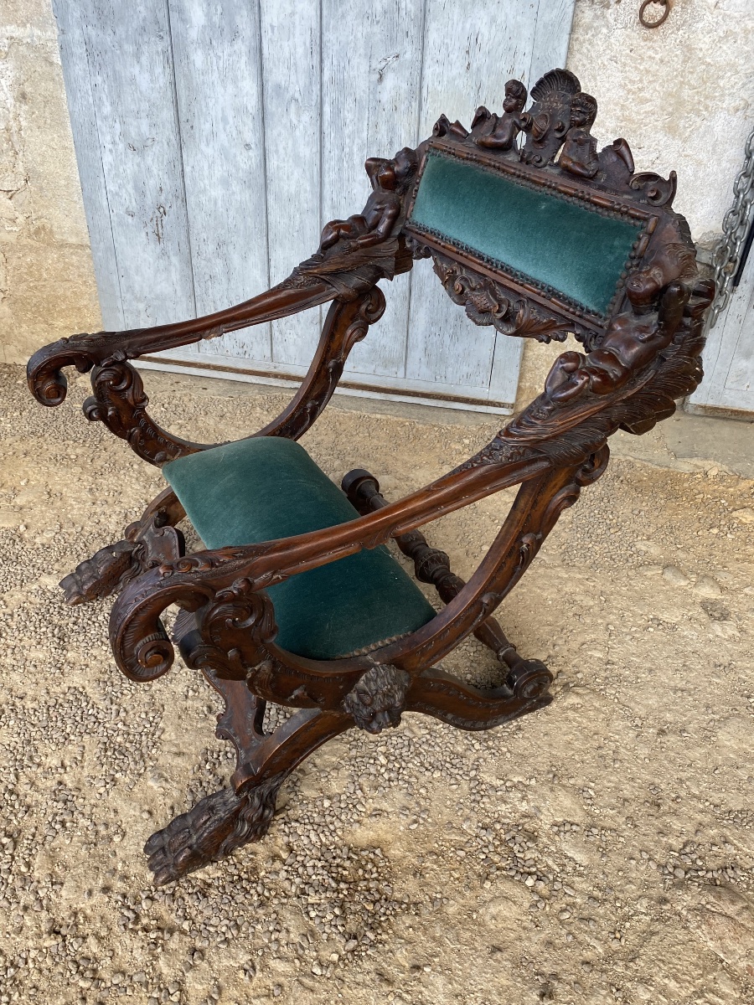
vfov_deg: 67.3
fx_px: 755
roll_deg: -2.6
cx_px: 377
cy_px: 502
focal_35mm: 26
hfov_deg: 53.1
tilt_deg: -31.7
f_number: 1.8
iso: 64
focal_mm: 4.25
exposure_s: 1/121
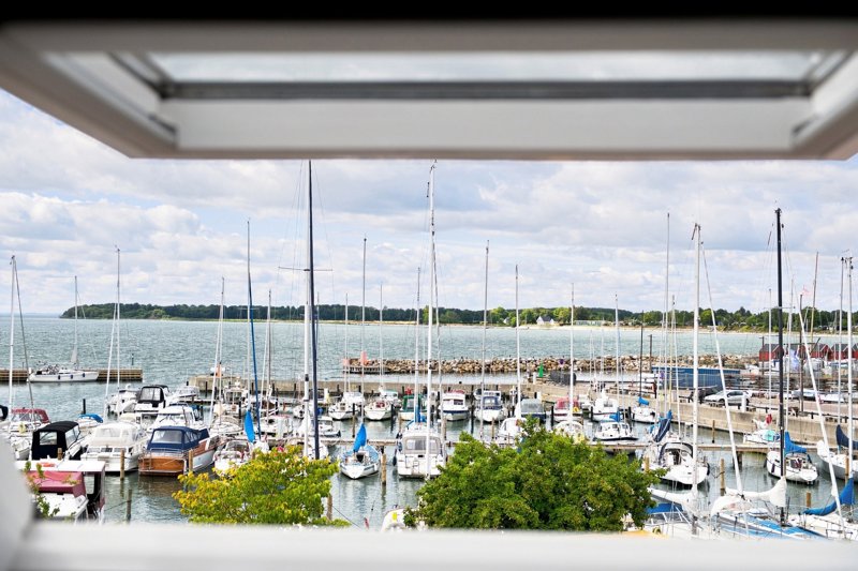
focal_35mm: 45
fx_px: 1072
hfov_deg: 43.6
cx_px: 429
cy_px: 286
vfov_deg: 29.9
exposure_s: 1/2500
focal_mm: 30.2
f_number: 3.6
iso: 200
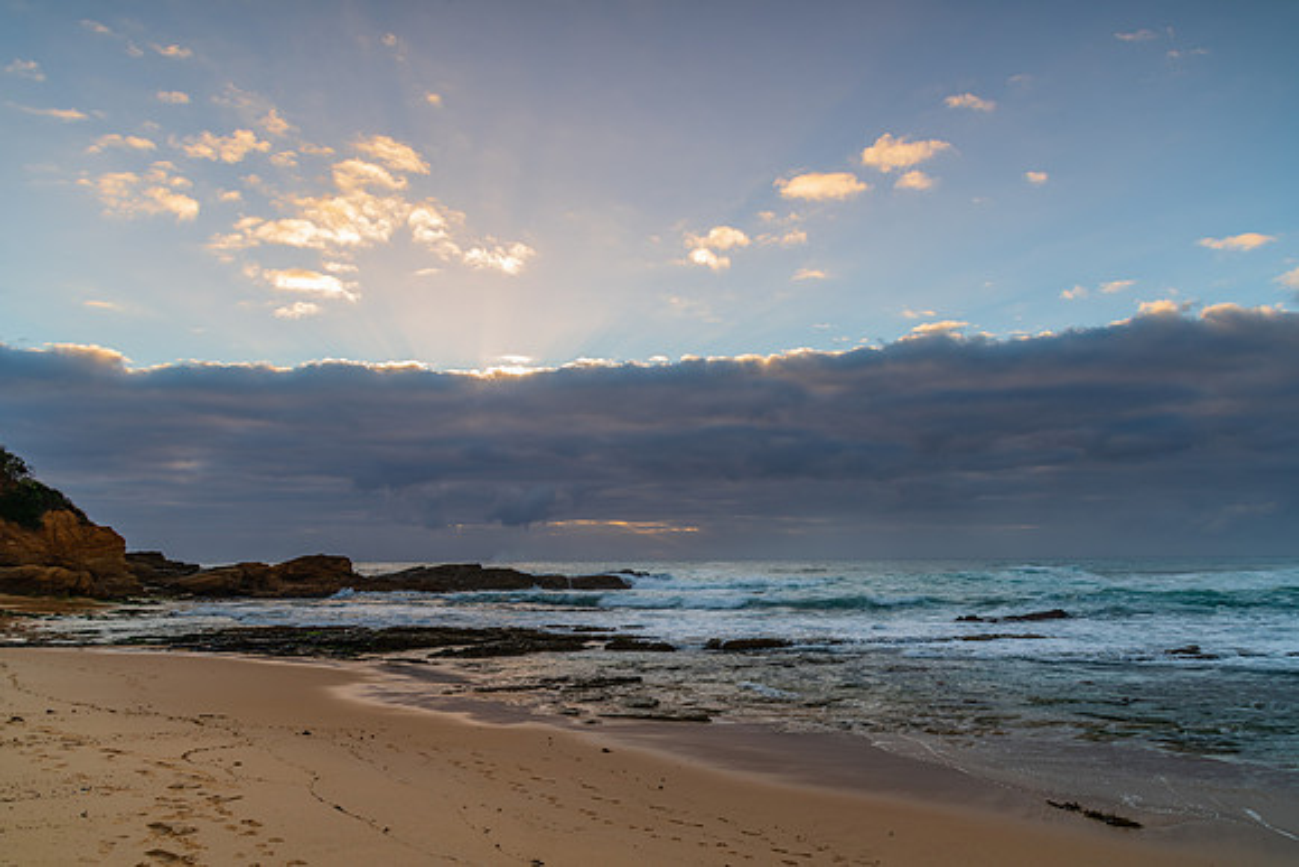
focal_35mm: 24
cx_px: 650
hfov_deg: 73.4
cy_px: 434
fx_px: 871
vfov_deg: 52.9
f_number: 11
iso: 40
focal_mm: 24
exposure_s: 1/6
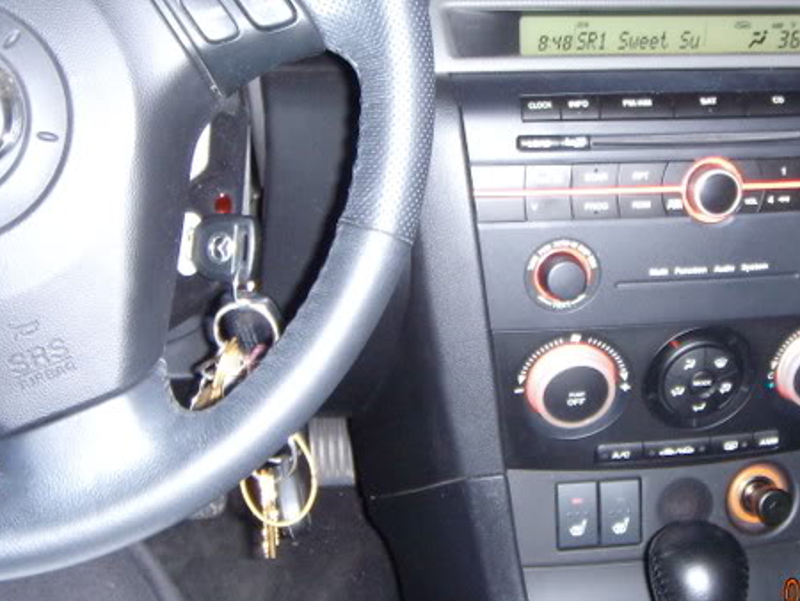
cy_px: 256
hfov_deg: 35.2
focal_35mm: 54
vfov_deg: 27.0
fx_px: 1249
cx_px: 523
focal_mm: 6.4
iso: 213
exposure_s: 1/60.2
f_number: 3.5
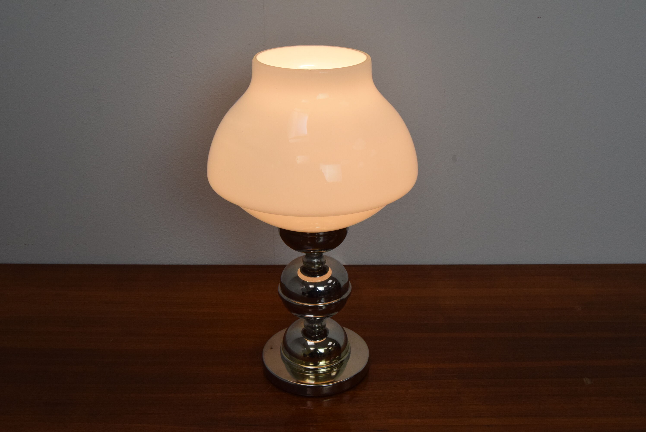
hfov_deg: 49.5
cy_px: 216
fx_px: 700
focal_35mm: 39
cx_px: 323
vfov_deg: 34.3
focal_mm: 26
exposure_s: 1/400
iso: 1600
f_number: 10
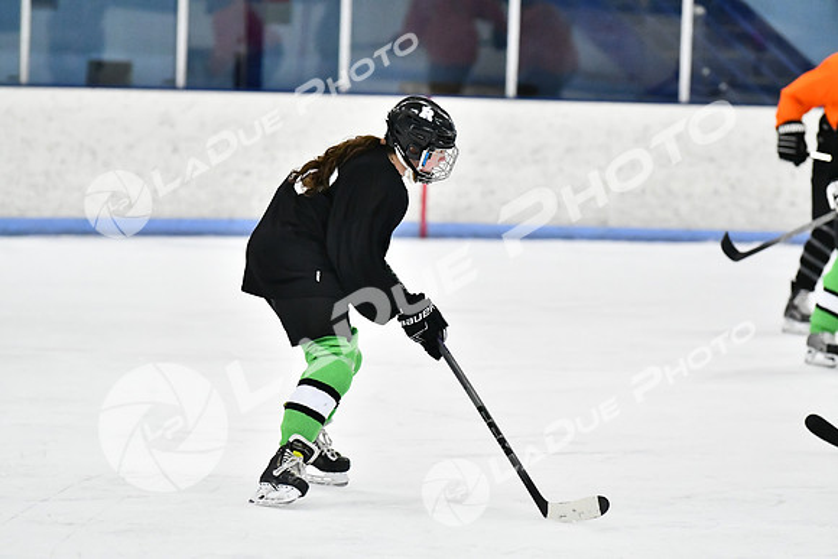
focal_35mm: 188
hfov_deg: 11.0
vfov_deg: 7.3
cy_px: 280
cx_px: 419
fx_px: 4365
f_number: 2.8
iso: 6400
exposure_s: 1/1250
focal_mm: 125
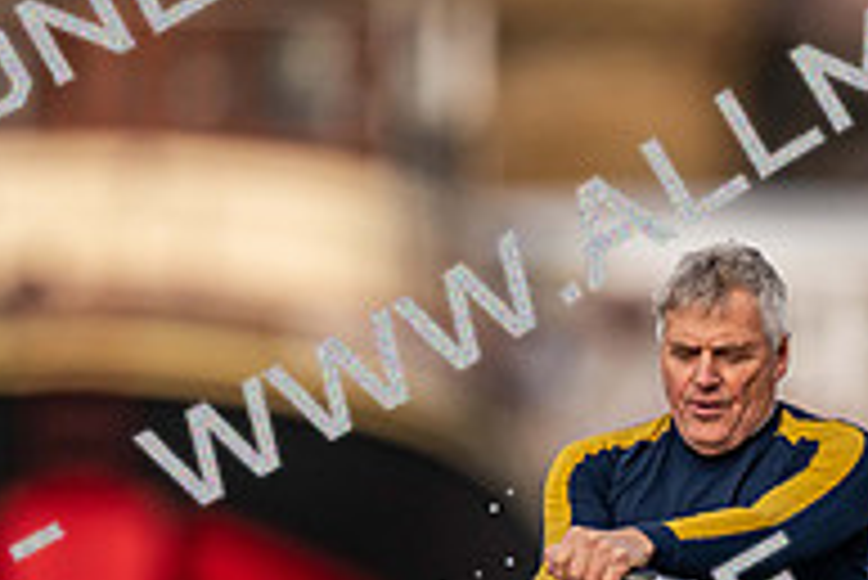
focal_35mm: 1804
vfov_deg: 0.8
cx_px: 693
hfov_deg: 1.1
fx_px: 43528
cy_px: 519
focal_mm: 600
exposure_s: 1/2500
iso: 720
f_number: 4
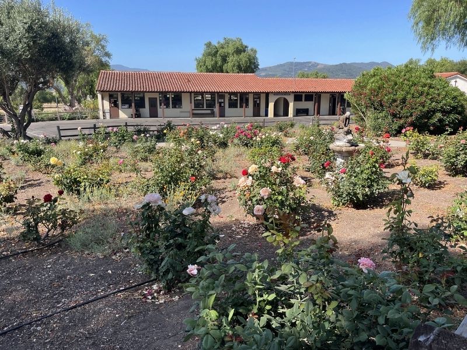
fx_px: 351
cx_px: 234
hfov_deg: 67.3
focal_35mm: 26
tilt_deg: -12.2
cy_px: 175
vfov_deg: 53.1
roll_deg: -0.6
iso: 50
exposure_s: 1/1695
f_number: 1.6
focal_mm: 5.1
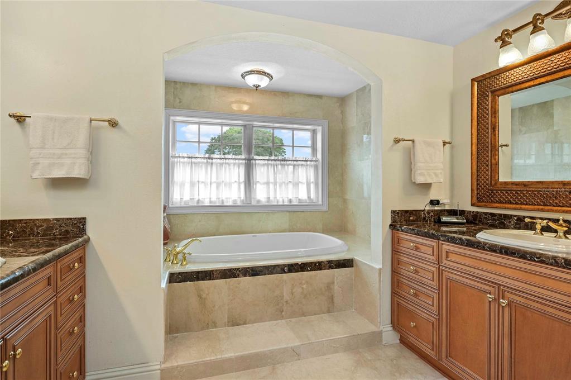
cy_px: 190
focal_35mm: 18
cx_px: 286
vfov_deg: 65.8
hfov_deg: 88.5
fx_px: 293
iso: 400
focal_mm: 18.5
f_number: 8
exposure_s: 1/6
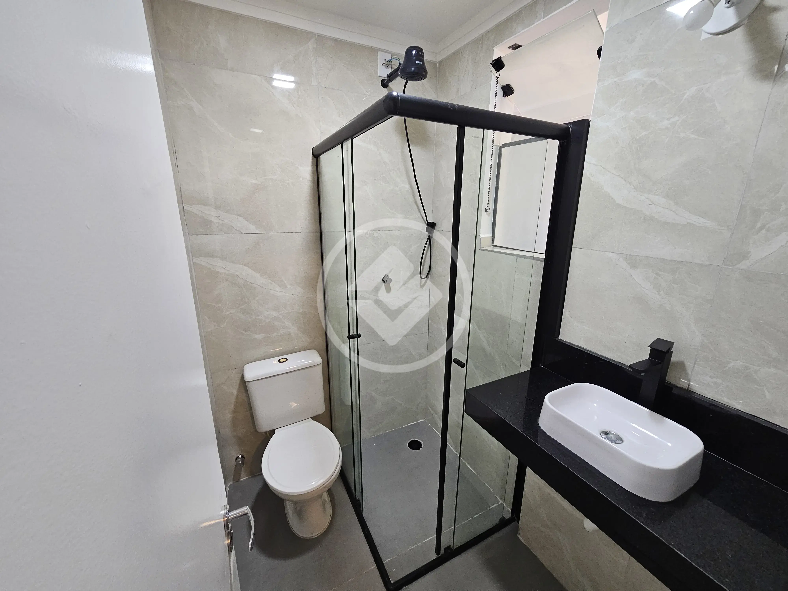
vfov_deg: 89.9
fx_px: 296
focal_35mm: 13
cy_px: 296
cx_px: 394
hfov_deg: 106.2
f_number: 2.2
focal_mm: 2.2
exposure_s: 1/48.1
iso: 320
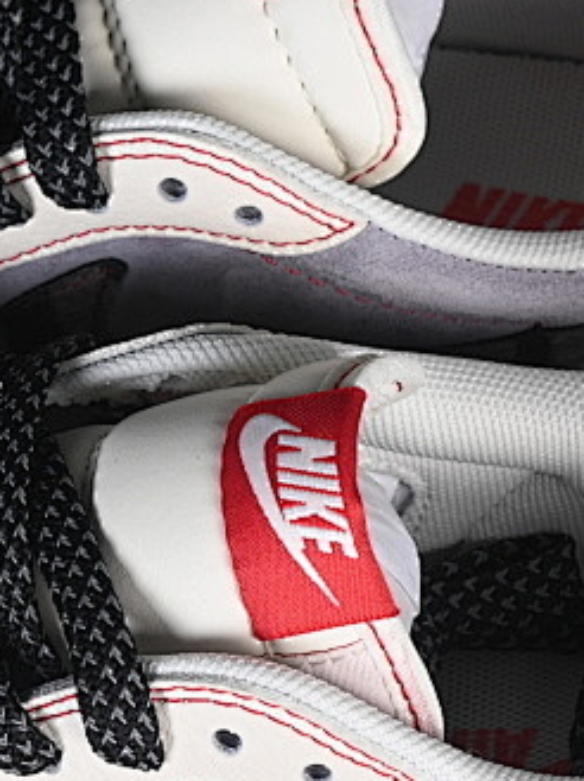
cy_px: 482
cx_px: 45
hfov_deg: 6.2
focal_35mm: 237
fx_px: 5342
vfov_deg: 8.4
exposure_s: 1/80
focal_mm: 50
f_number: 7.1
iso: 160
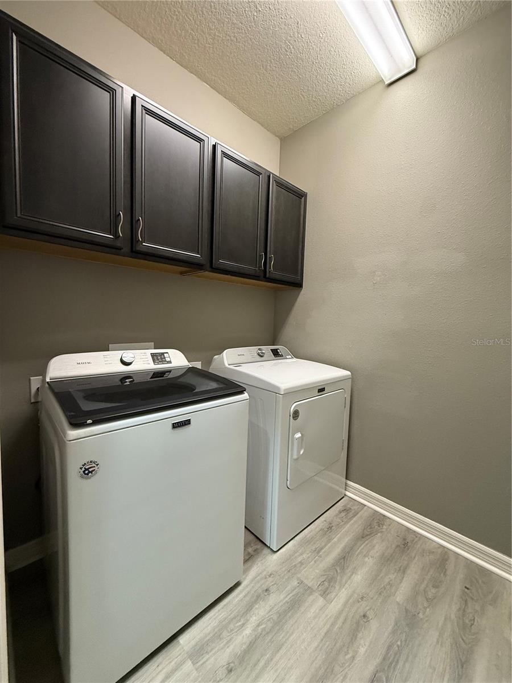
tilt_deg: -3.5
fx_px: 276
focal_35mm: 14
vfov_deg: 102.1
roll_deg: -2.3
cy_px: 342
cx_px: 256
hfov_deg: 85.7
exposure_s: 1/60
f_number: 2.2
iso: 500
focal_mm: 2.22
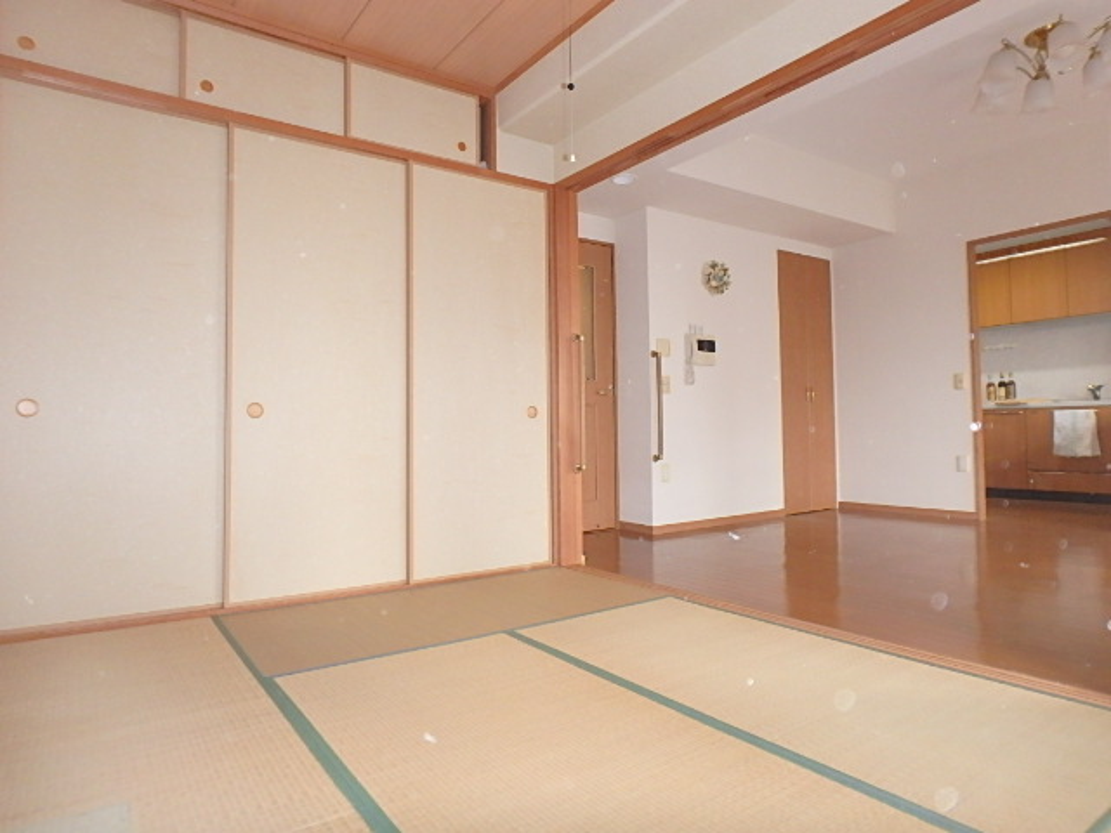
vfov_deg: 63.4
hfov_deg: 79.0
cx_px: 556
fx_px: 674
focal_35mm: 21
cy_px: 416
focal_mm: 3.7
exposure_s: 1/30
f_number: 3.5
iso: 400
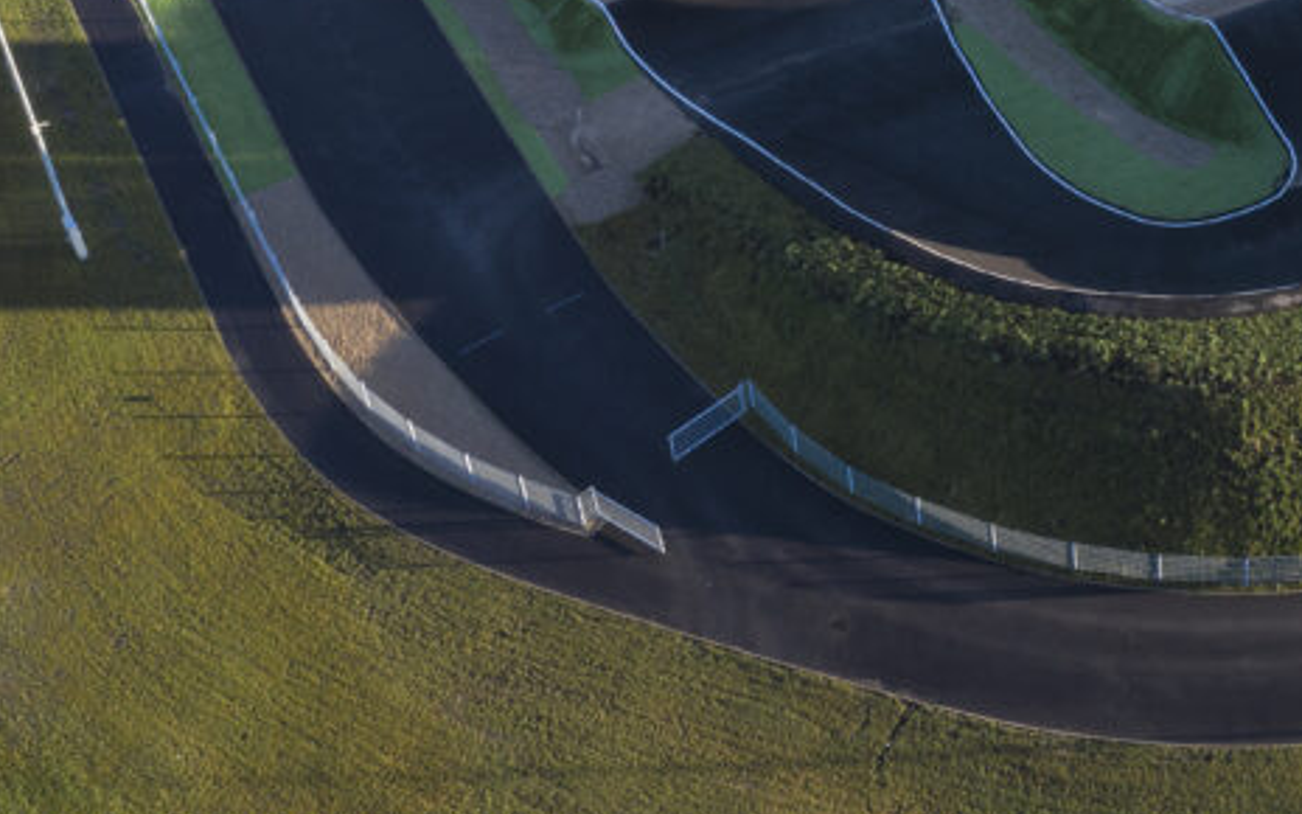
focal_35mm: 63
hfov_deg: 30.9
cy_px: -73
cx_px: 1187
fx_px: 2235
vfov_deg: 19.8
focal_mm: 10.26
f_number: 6.3
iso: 100
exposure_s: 1/25
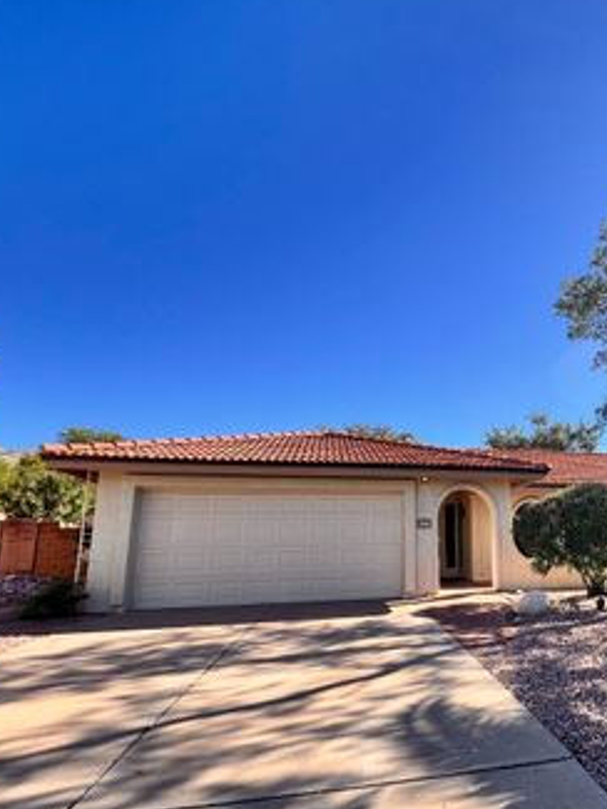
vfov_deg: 81.4
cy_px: 452
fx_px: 467
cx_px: 465
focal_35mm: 20
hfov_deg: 61.8
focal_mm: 1.57
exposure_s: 1/531
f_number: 1.8
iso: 32
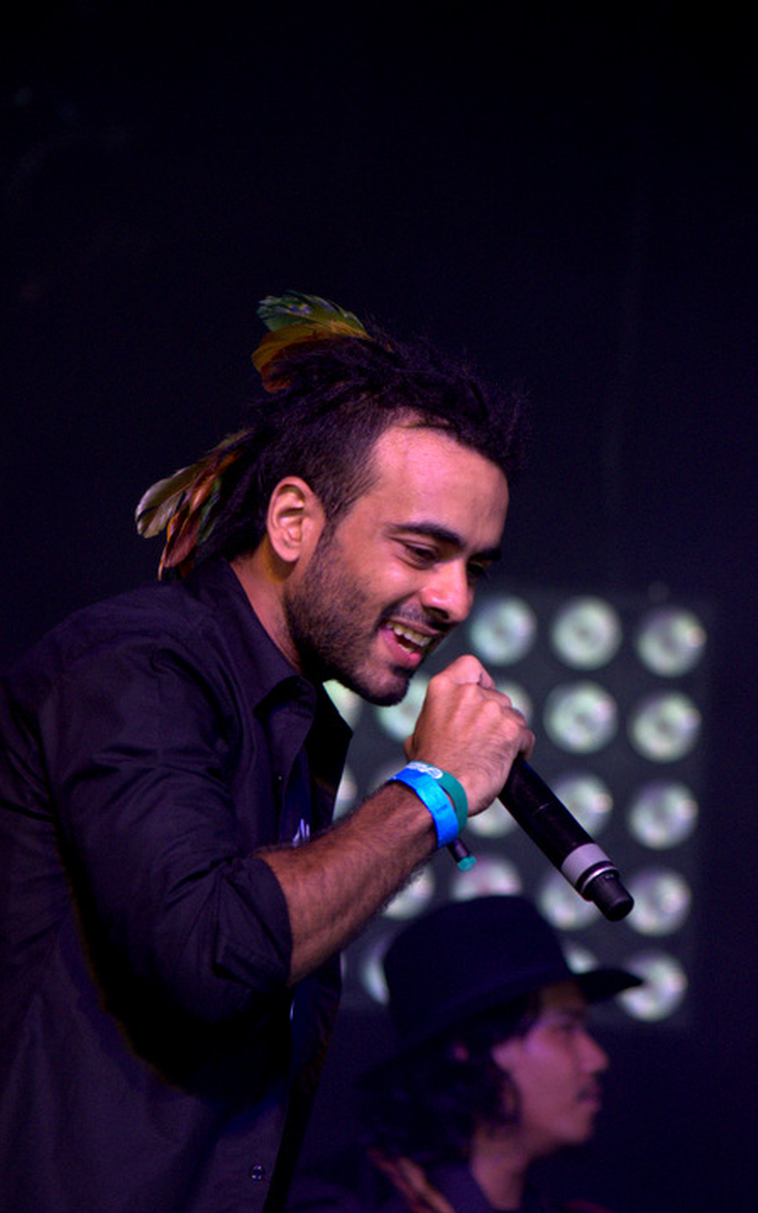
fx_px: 7604
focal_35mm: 230
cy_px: 606
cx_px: 355
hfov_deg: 5.7
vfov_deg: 9.1
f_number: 4.5
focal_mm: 150
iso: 3200
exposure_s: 1/125
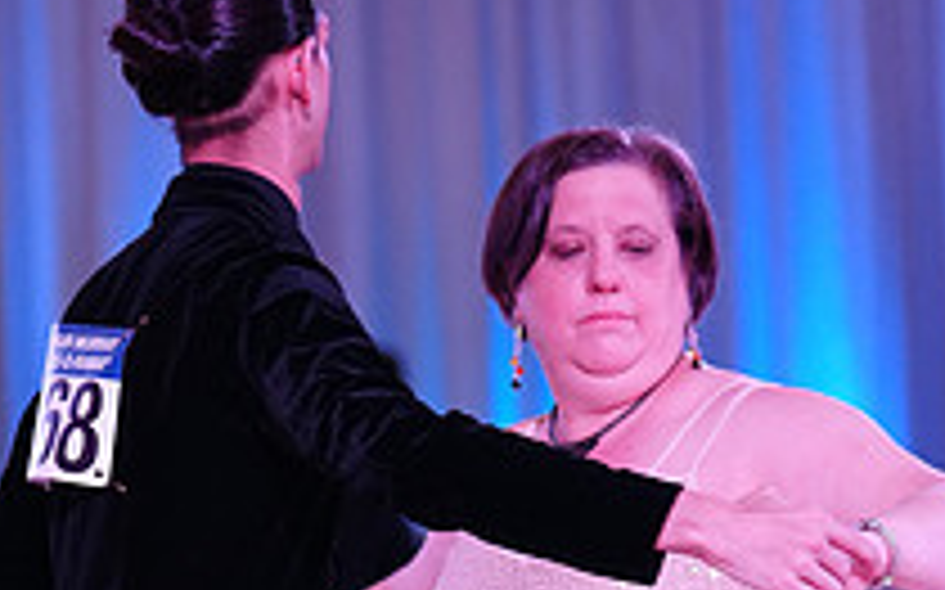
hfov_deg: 8.6
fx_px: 6306
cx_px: 506
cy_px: 910
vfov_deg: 5.3
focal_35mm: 245
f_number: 2.8
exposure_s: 1/400
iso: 1600
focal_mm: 87
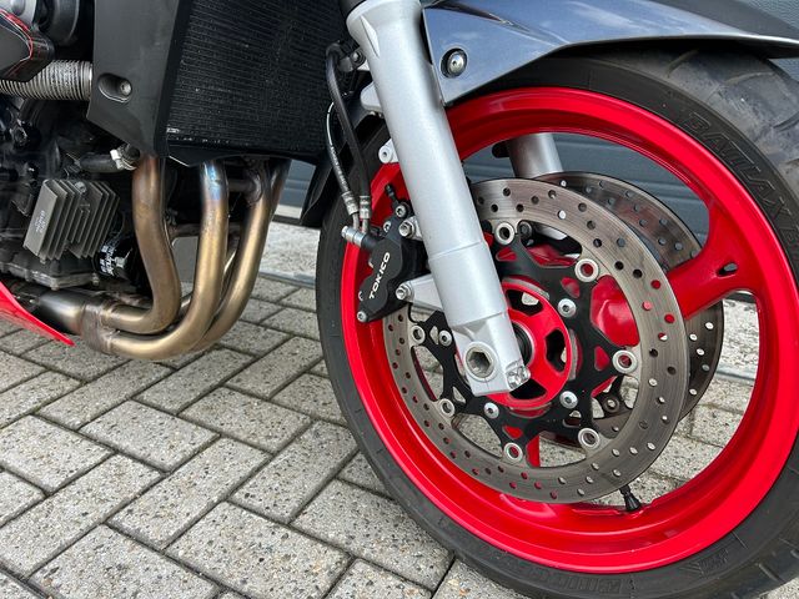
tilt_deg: -22.3
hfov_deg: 67.3
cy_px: 300
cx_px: 400
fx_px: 600
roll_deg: +0.7
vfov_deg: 53.1
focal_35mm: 26
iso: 50
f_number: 1.5
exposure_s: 1/518
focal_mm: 5.7
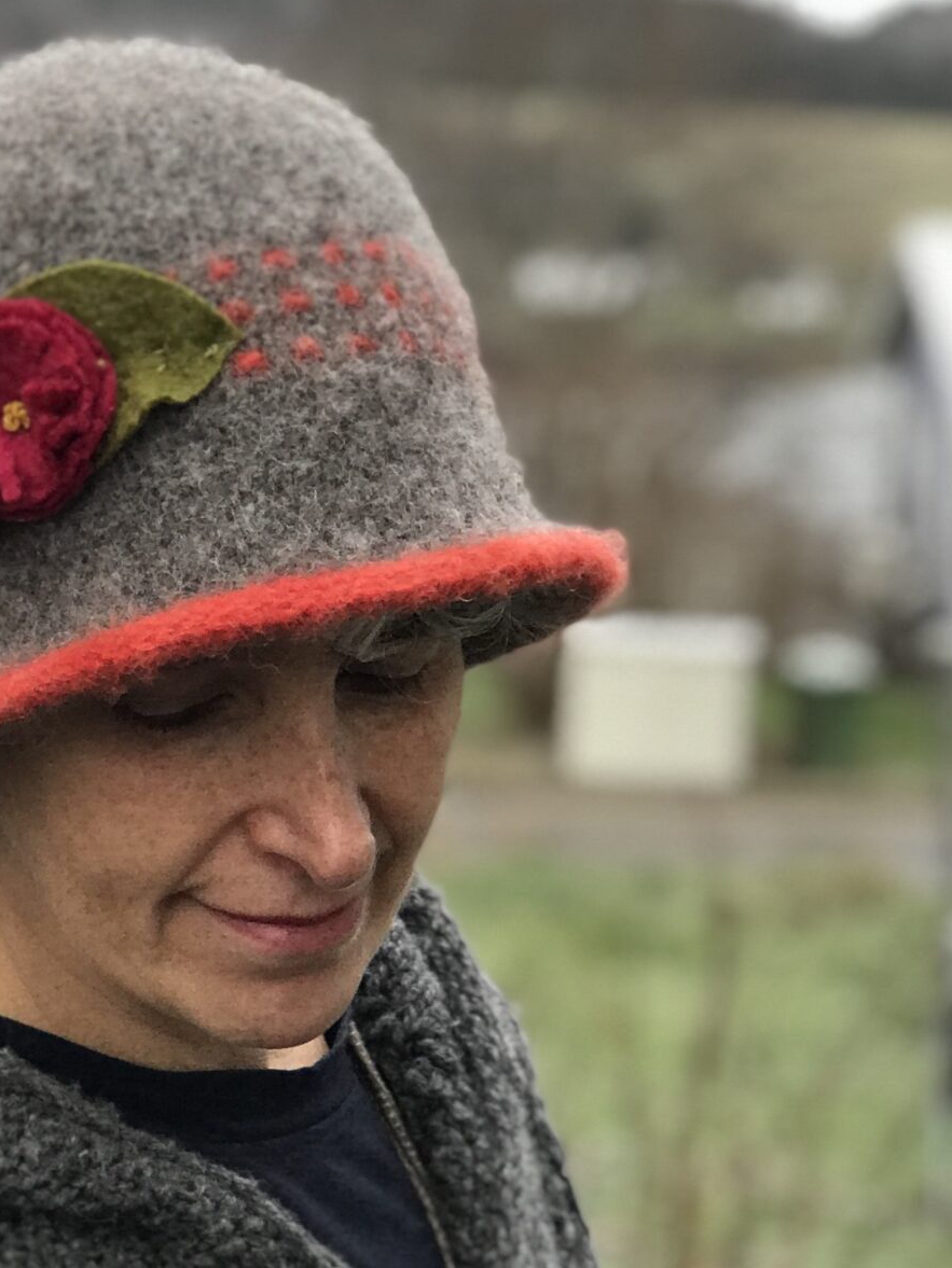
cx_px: 49
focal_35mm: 124
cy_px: 958
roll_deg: +1.5
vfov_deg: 15.8
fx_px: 4546
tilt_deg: -10.0
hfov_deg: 11.9
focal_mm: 6.6
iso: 40
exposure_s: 1/60
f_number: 2.8
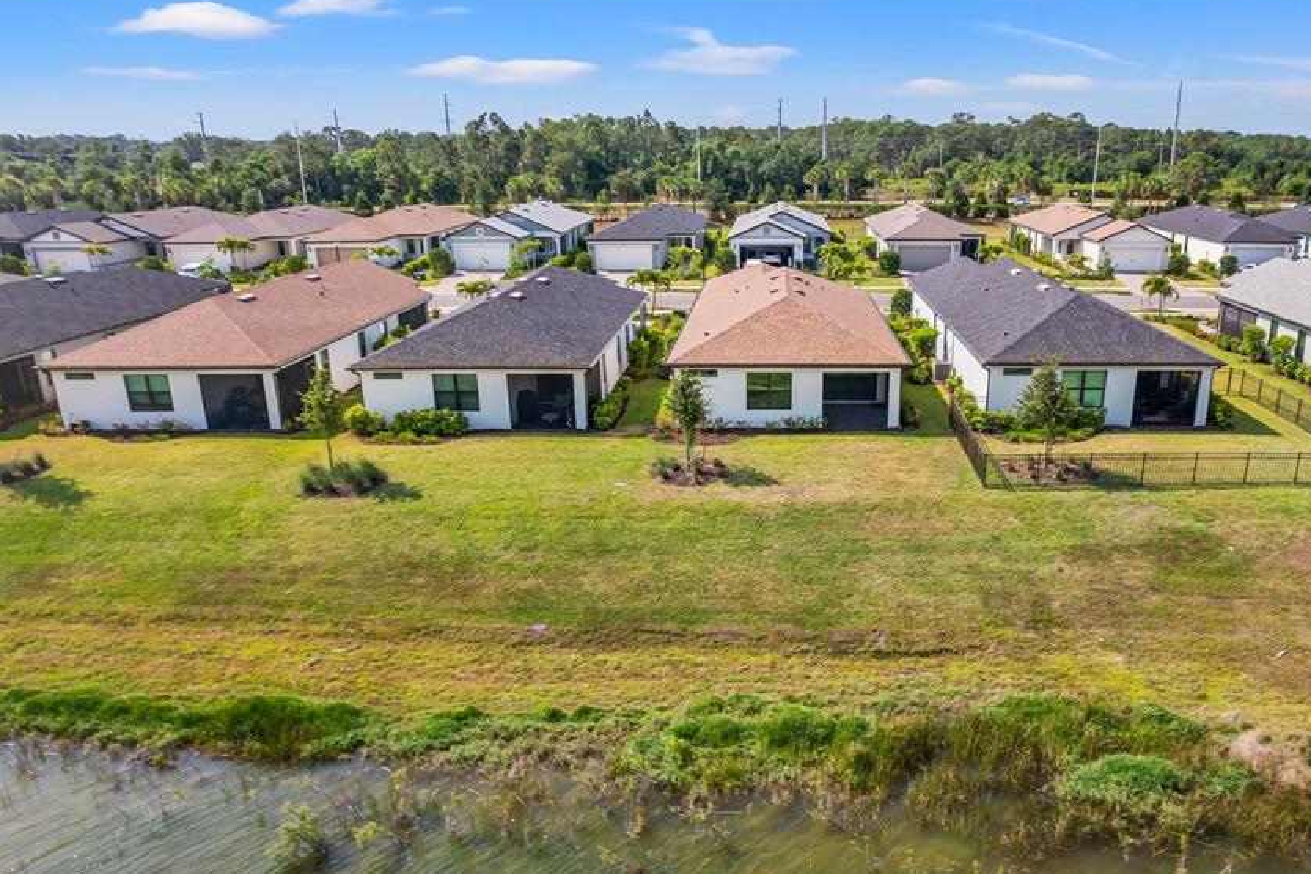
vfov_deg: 47.7
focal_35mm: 27
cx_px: 778
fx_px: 983
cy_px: 512
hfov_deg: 66.8
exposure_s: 1/120
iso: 140
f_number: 2.8
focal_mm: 8.38
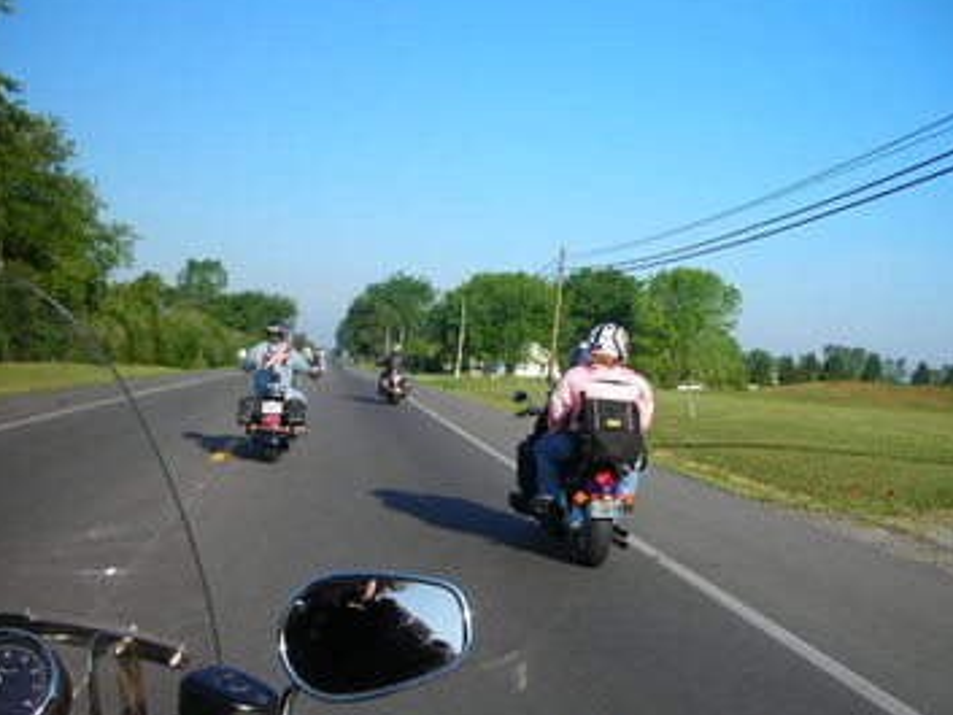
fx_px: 1184
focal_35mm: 43
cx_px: 483
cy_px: 386
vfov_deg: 33.6
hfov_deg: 43.8
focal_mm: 6.3
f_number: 3.2
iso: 50
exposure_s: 1/472
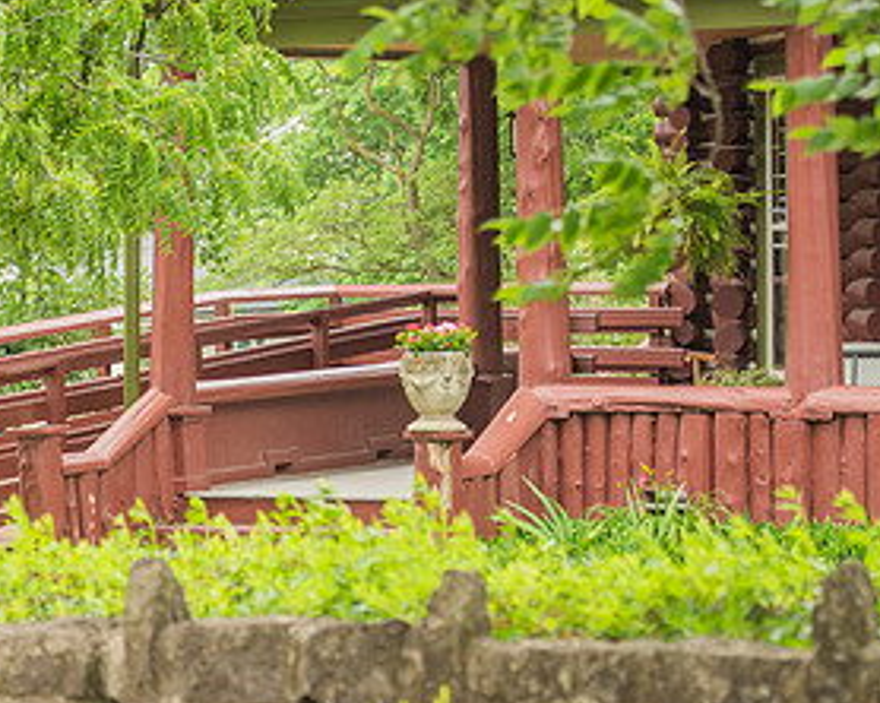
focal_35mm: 140
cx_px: 60
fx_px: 3644
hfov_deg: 13.6
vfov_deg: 11.0
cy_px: 496
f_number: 2.8
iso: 320
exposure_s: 1/1250
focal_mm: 70
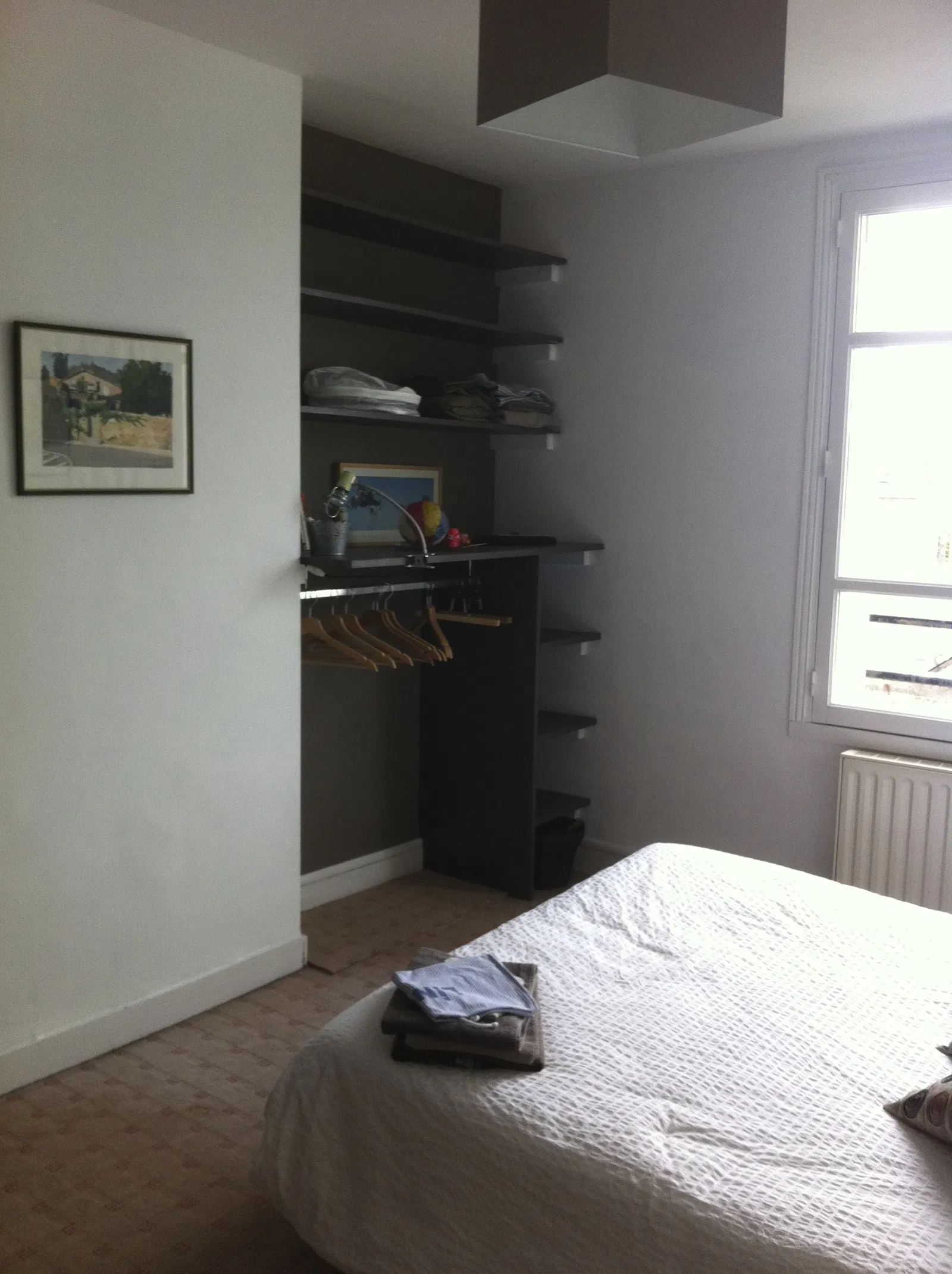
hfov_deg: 40.6
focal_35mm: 35
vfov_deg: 52.7
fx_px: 1287
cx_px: 476
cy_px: 637
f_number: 2.8
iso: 100
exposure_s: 1/60
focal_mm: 3.85
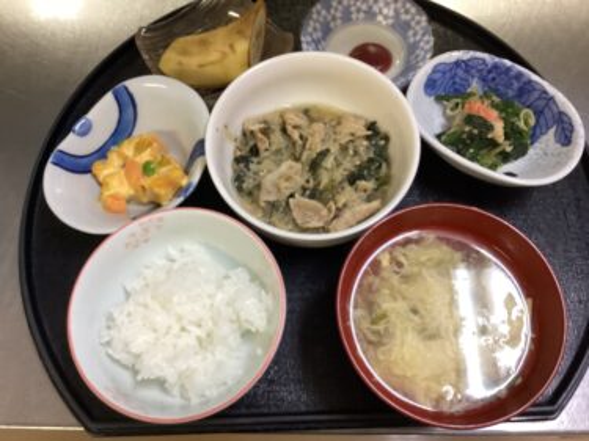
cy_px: 220
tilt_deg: -68.1
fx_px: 527
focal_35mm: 31
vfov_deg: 45.4
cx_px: 294
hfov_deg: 58.4
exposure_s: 1/60
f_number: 2.4
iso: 200
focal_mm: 3.3
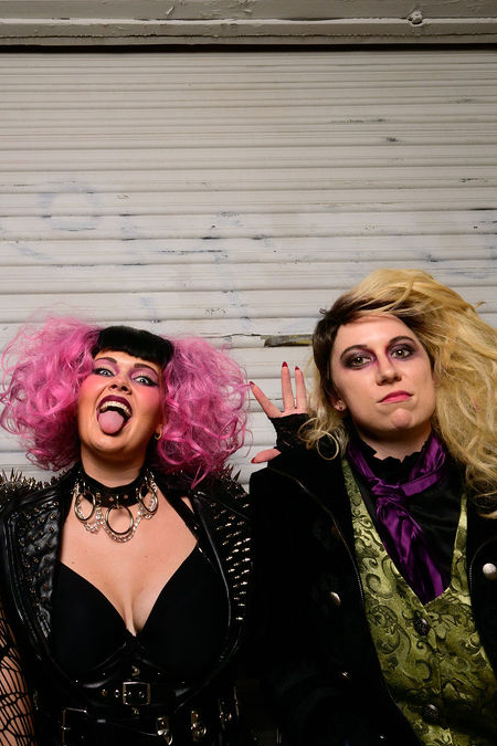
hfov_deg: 38.4
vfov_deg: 55.4
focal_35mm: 33
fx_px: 683
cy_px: 220
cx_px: 96
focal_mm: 14.5
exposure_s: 1/125
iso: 64
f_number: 14
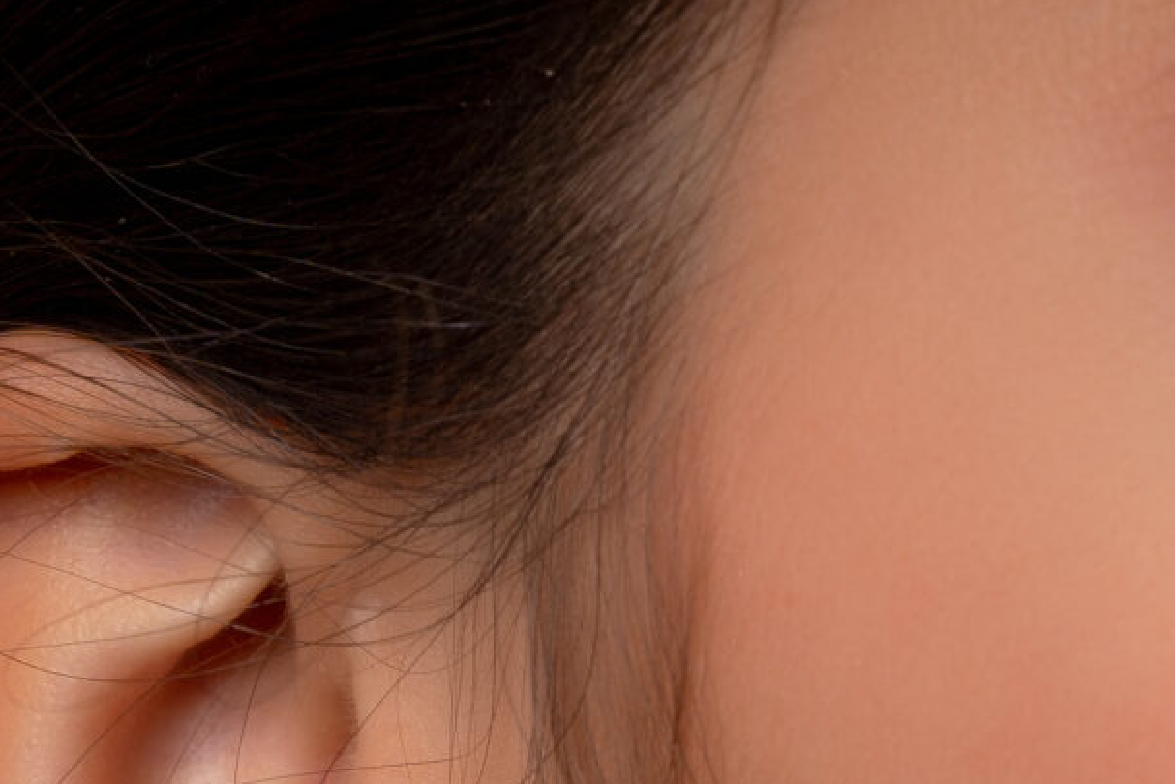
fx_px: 9630
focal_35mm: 295
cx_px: 645
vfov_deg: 4.6
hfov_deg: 7.0
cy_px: 1517
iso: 200
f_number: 9
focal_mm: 70
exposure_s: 1/160
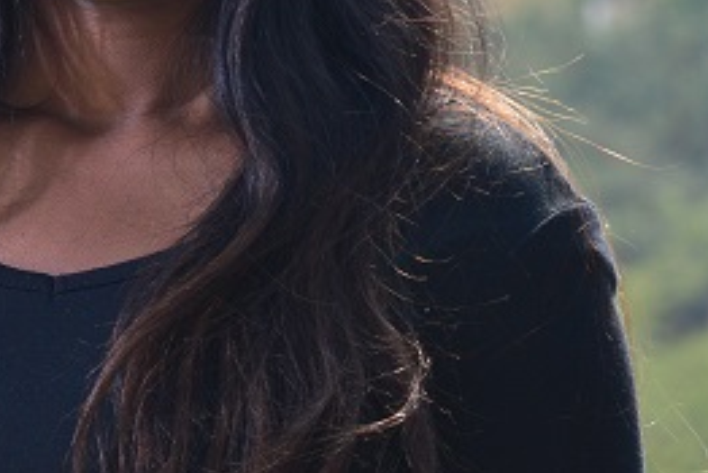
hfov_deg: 3.3
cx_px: 246
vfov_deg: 2.2
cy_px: 54
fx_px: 12141
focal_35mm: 617
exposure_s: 1/200
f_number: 11
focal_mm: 150
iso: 200
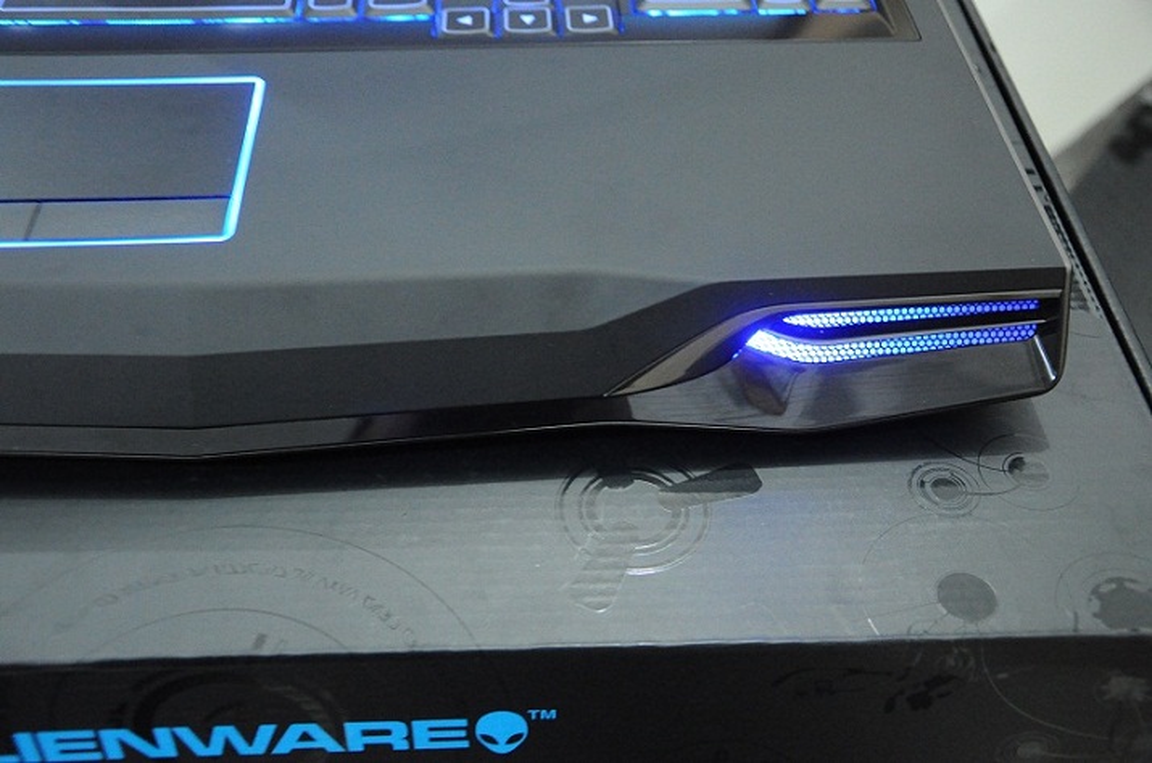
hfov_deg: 43.7
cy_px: 382
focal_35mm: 45
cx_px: 576
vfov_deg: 29.8
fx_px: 1437
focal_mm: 30
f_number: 4.2
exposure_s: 1/10
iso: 3200
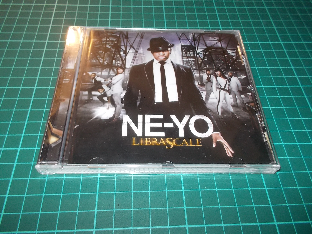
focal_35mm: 29
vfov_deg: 48.2
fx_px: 261
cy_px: 117
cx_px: 156
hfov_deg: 61.7
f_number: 3.3
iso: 200
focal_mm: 4.1
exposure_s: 1/30
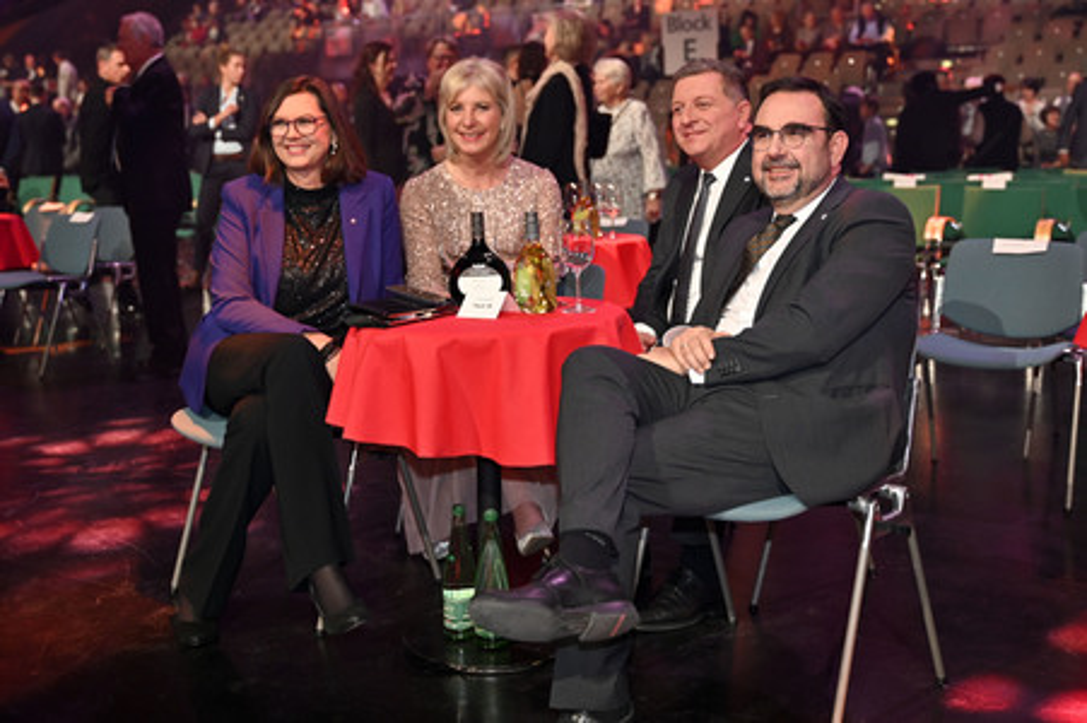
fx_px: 1147
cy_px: 362
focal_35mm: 38
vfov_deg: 35.0
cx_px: 544
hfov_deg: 50.7
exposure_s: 1/200
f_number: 2.8
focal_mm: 38
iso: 1250
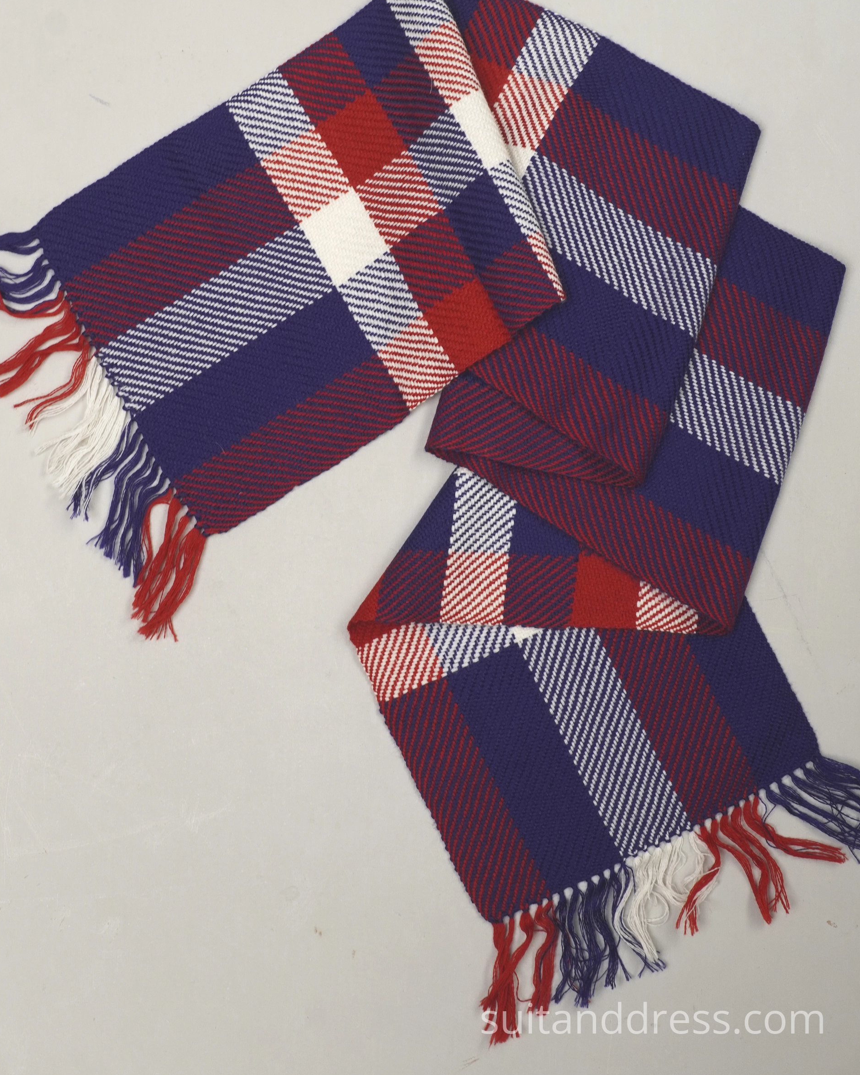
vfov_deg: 34.0
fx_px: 1750
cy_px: 425
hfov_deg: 27.6
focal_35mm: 55
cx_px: 424
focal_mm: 32
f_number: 9
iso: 500
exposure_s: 1/30
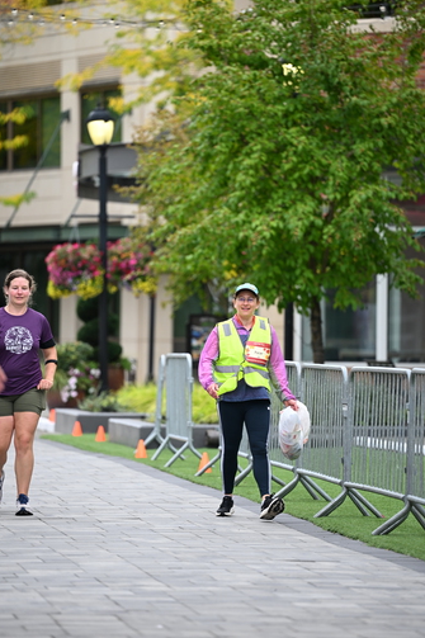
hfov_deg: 7.0
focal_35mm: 197
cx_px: 219
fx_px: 3491
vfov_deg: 10.4
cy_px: 309
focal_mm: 180
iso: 400
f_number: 2.8
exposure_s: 1/1250
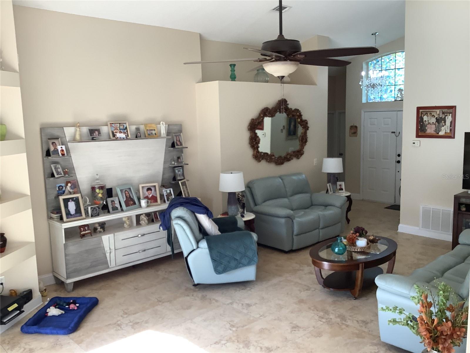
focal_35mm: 31
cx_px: 235
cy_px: 176
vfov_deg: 45.4
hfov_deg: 58.4
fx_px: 421
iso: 64
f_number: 2.4
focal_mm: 3.3
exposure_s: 1/50
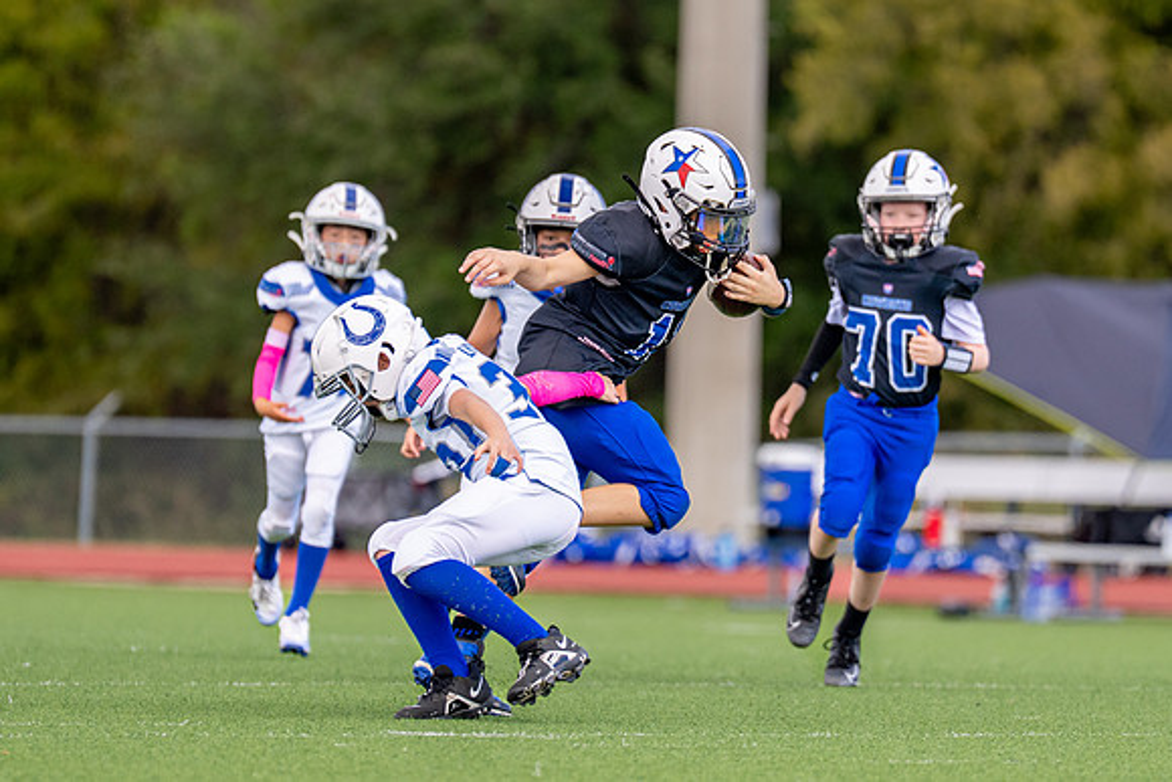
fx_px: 13278
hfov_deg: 5.1
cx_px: 646
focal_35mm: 408
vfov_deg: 3.4
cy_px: 363
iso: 400
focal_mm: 200
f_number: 2.8
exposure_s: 1/3200
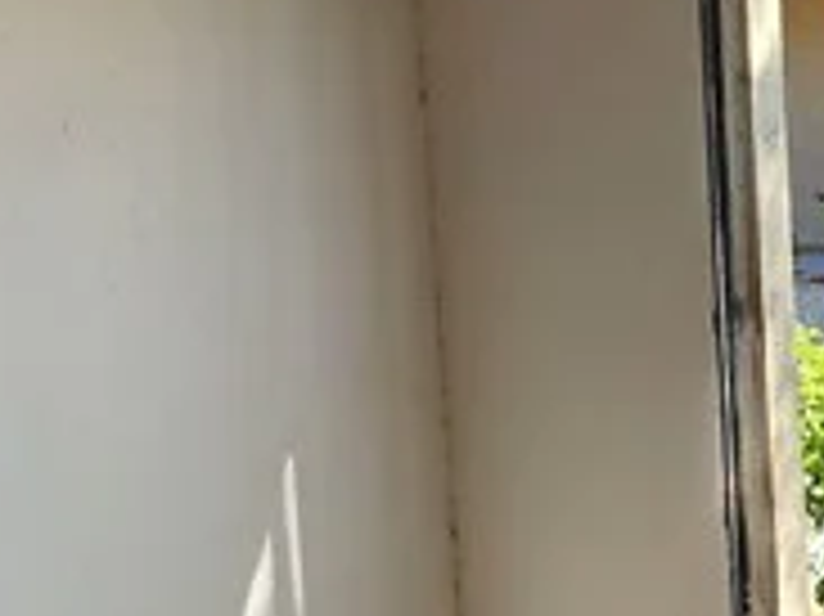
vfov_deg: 11.4
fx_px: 3069
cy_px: 544
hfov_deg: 14.4
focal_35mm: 129
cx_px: 1207
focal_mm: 6.4
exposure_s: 1/180
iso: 16
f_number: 1.8
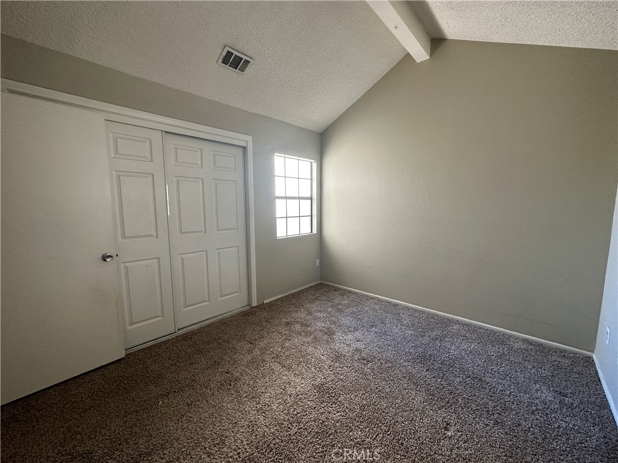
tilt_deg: -6.2
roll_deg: +0.6
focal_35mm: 14
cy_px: 232
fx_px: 250
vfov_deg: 85.7
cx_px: 309
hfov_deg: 102.1
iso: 125
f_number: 2.2
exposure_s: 1/99
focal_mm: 2.22
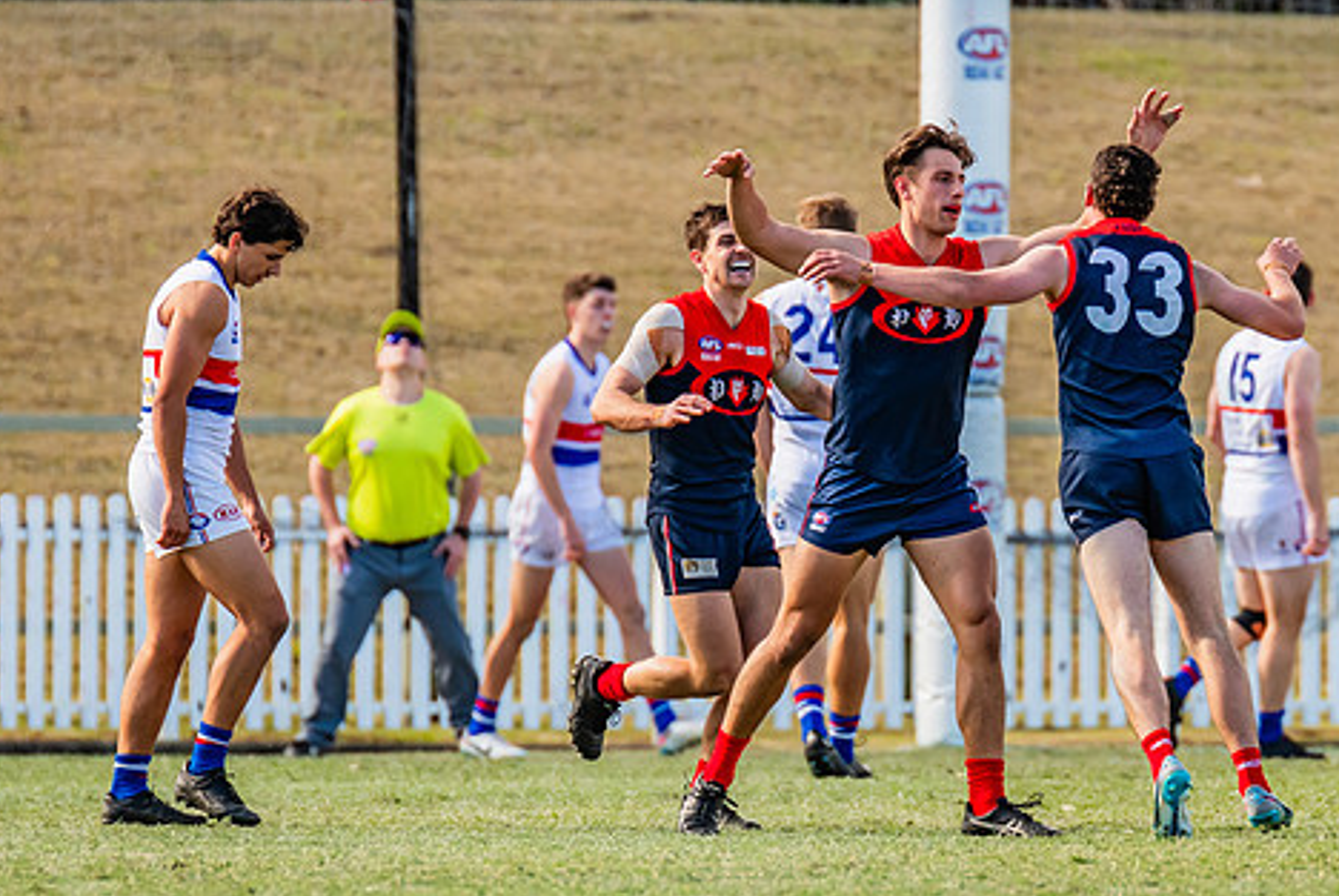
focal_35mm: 826
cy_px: 377
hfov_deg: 2.5
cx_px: 960
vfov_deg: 1.7
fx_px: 30751
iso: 800
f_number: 5
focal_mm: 420
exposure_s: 1/1600
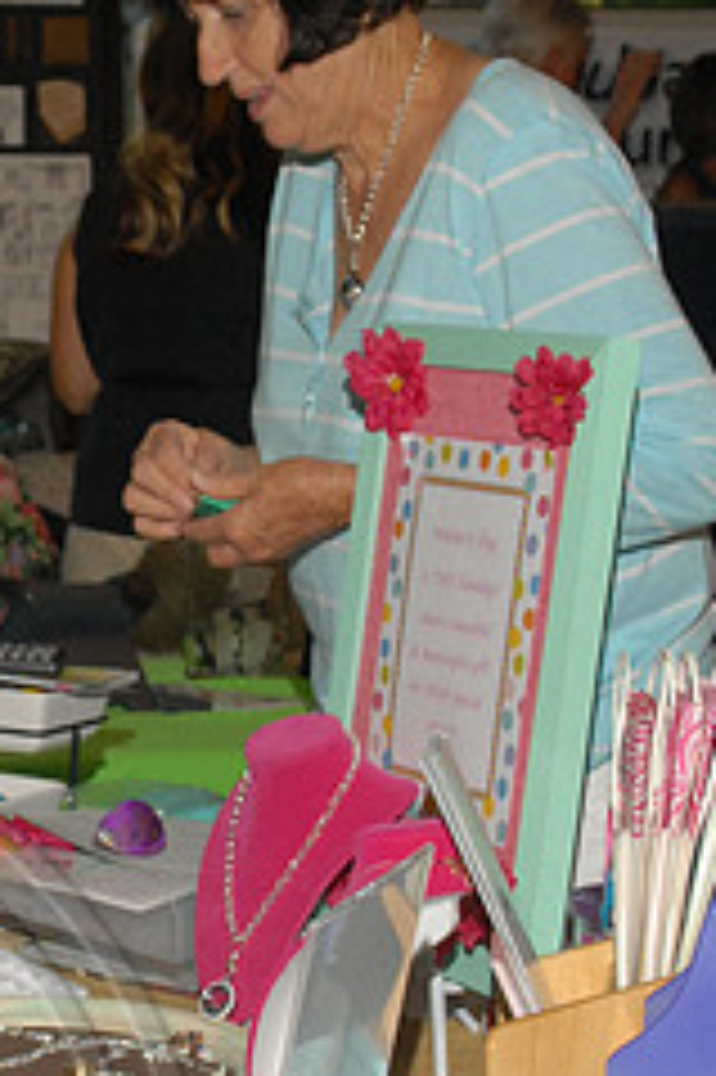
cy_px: 495
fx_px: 3382
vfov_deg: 18.1
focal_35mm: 113
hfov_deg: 11.8
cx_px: -124
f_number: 5.6
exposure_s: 1/125
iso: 500
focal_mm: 31
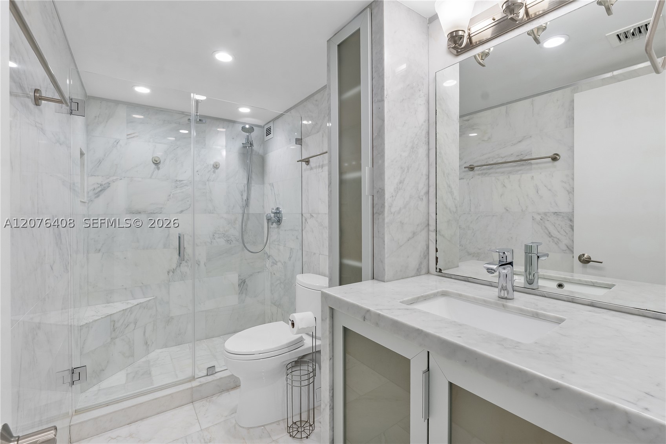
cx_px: 333
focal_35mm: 15
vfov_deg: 77.3
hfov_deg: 100.4
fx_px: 277
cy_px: 222
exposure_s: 1/8
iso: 160
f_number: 11
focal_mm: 10
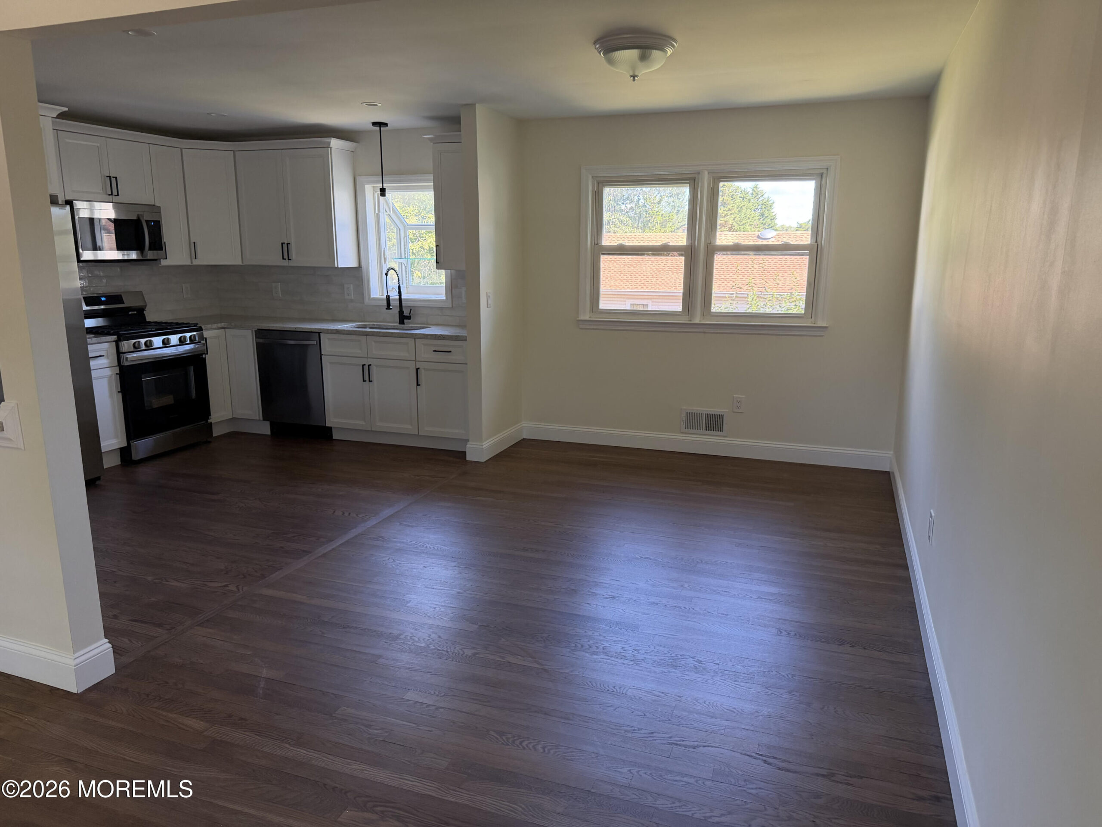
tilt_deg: -12.1
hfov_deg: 71.6
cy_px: 414
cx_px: 551
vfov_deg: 56.8
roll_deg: +0.0
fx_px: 764
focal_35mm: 24
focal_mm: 6.76
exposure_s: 1/87
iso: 200
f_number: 1.78
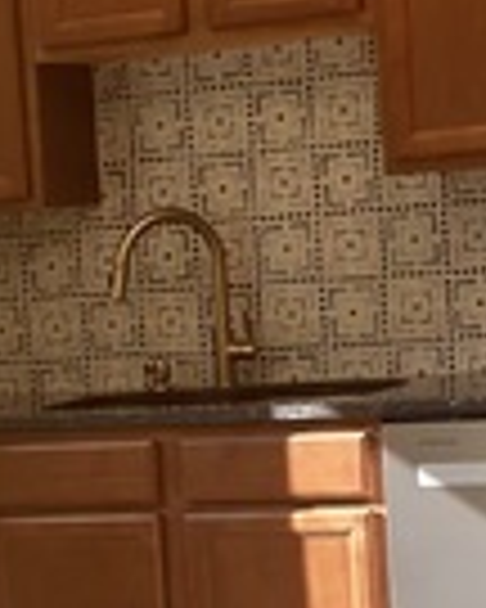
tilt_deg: -8.5
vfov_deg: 11.0
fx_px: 3128
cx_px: -74
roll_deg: +4.8
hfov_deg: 8.8
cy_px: 658
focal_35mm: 174
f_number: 1.78
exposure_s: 1/601
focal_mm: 6.86
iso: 80
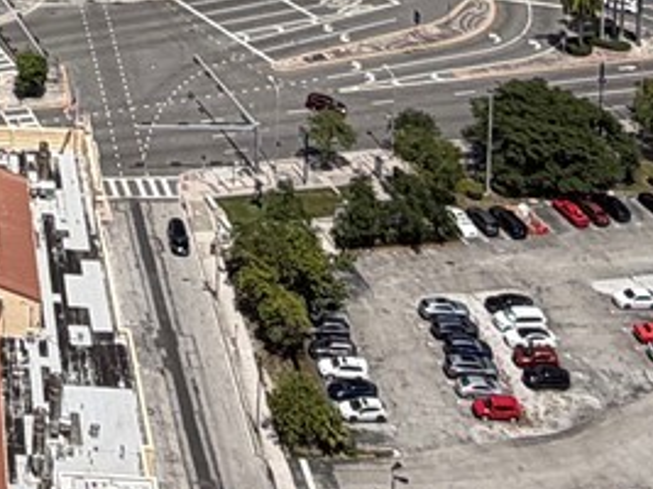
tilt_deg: -4.5
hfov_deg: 21.3
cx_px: -174
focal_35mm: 84
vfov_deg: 13.5
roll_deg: +0.2
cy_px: -631
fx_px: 1584
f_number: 2.2
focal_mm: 2.22
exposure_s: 1/1399
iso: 20
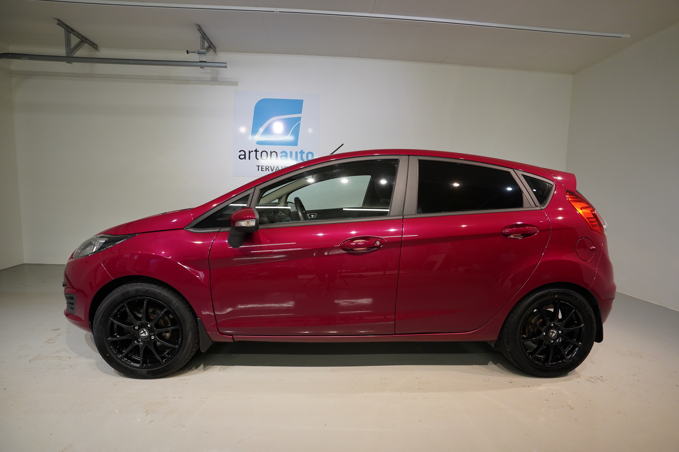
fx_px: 302
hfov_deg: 96.7
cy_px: 226
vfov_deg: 73.7
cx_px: 340
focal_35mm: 16
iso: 1600
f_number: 4
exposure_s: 1/160
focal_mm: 16
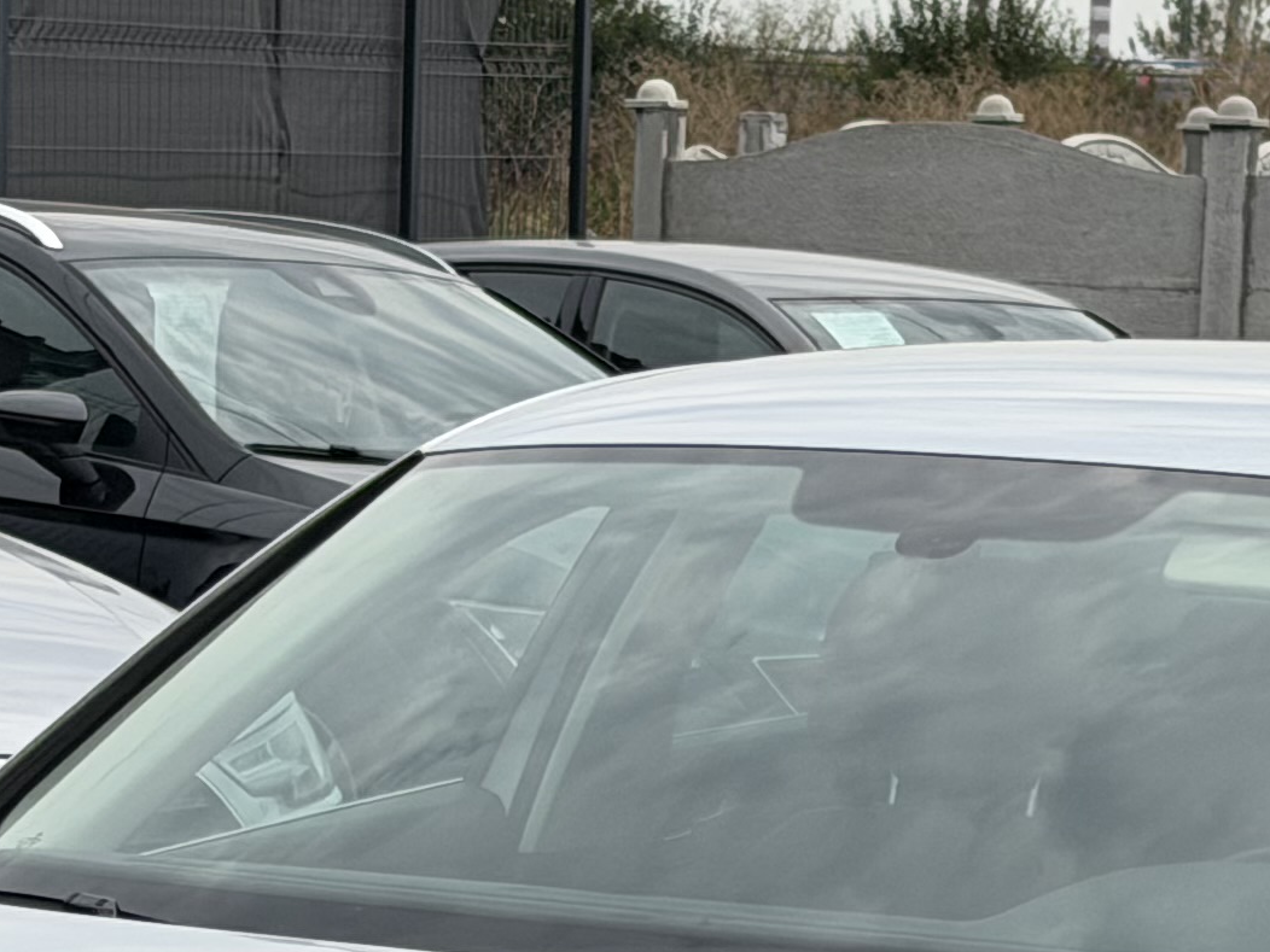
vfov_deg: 7.9
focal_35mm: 184
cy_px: 1378
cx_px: 769
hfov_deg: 10.7
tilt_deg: -10.8
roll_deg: -2.3
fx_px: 6751
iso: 64
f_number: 1.78
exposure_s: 1/5208
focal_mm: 6.76
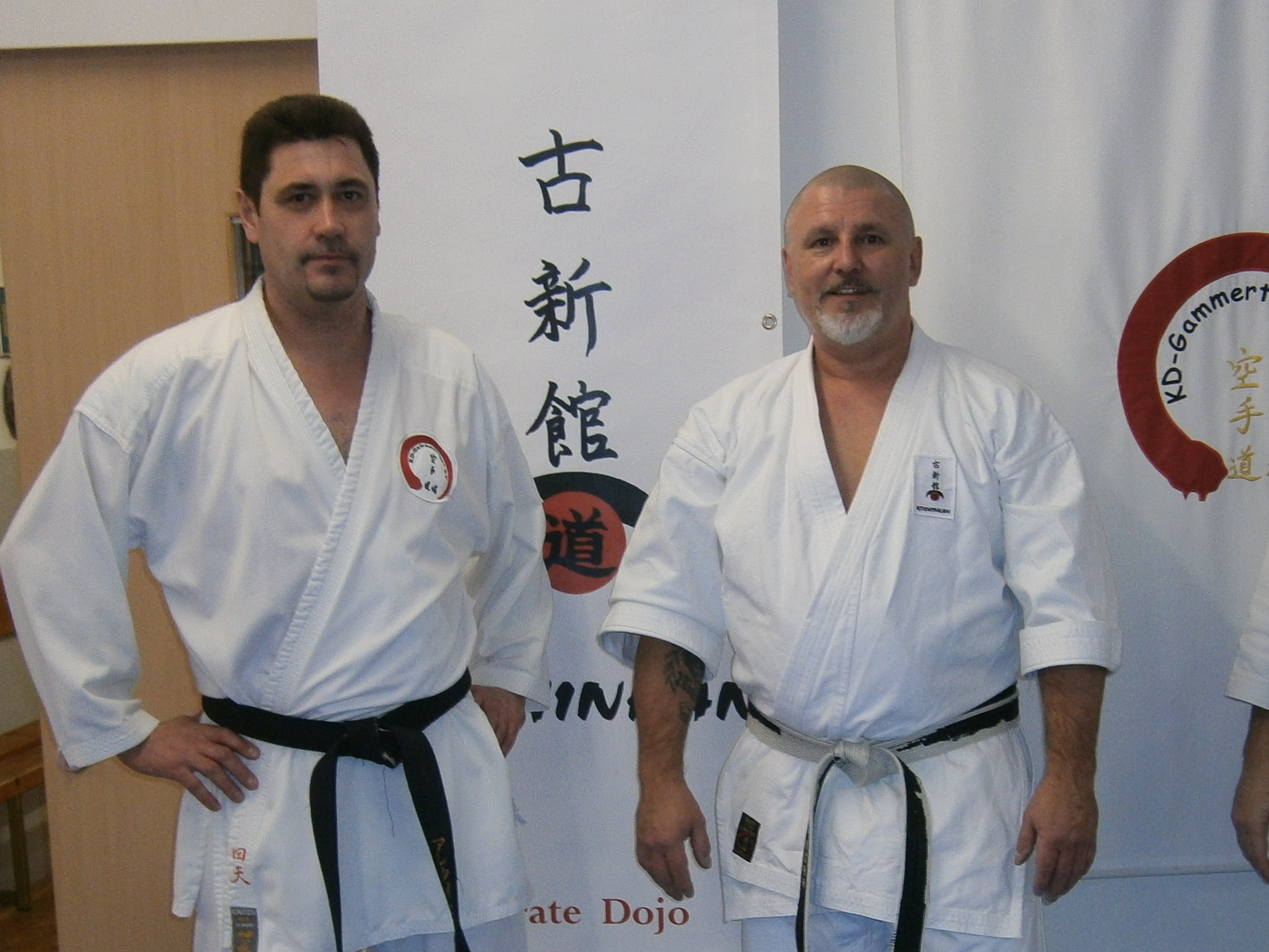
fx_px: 2200
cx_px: 808
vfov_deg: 24.2
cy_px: 710
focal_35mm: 60
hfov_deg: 32.0
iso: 125
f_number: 3.1
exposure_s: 1/40
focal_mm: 6.4
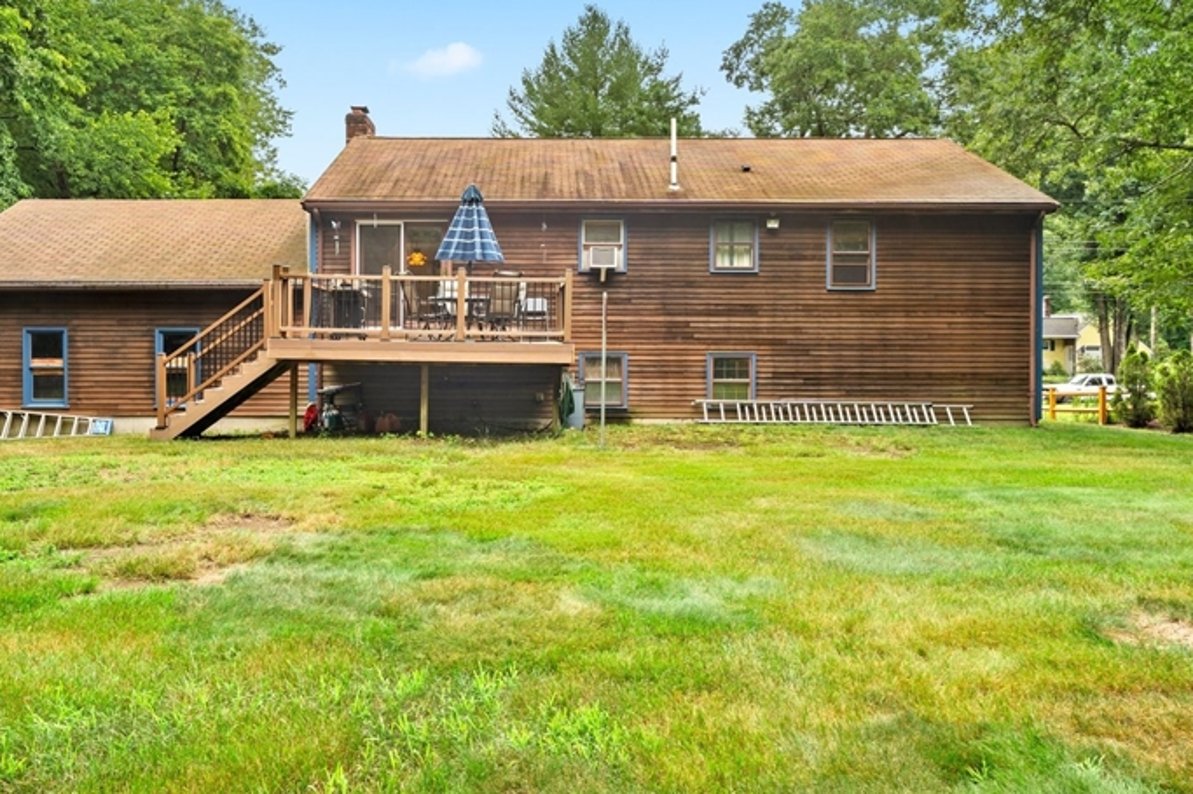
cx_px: 540
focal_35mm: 25
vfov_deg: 50.9
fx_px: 835
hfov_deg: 70.9
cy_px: 364
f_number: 7.1
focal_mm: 16.8
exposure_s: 1/20
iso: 100
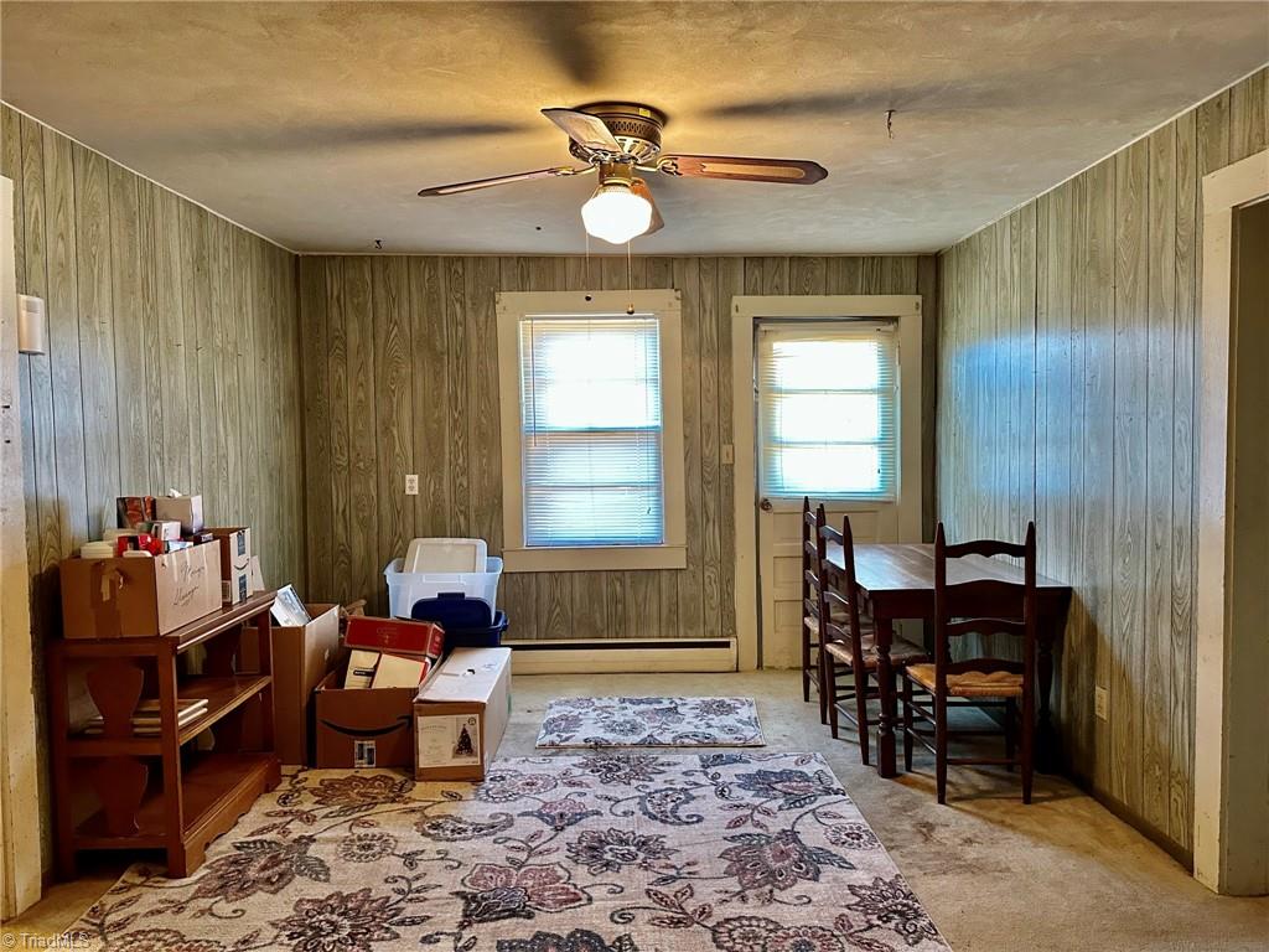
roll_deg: +0.6
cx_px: 634
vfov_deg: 56.8
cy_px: 476
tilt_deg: -3.6
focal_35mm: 24
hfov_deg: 71.6
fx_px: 880
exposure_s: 1/60
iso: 500
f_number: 1.78
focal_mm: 6.86
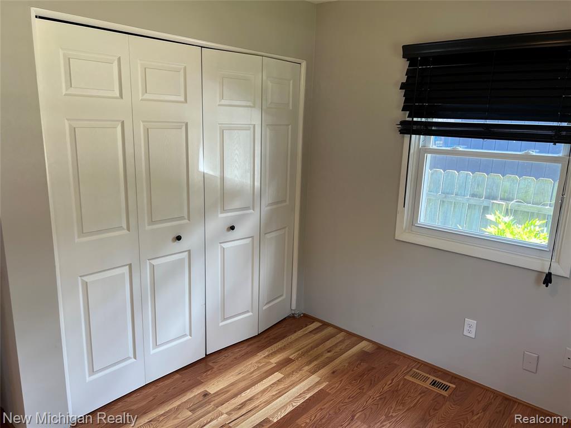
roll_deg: -1.5
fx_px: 429
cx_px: 286
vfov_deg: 53.1
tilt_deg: -12.8
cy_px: 214
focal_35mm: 26
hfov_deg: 67.3
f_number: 1.5
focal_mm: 5.7
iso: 80
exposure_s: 1/120
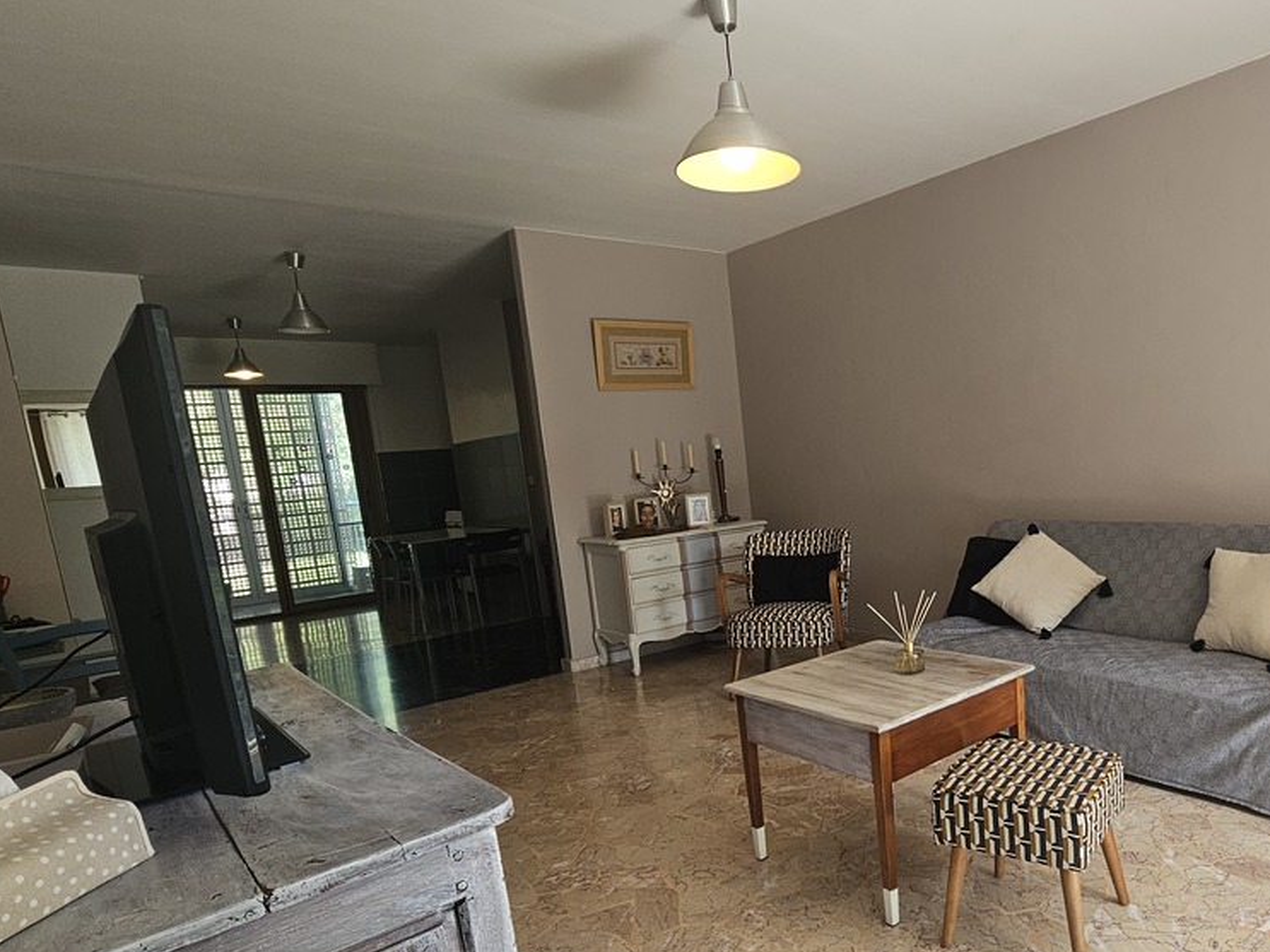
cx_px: 872
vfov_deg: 62.6
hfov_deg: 75.9
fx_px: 770
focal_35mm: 21
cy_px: 591
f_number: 2.2
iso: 50
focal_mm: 2.2
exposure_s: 1/50
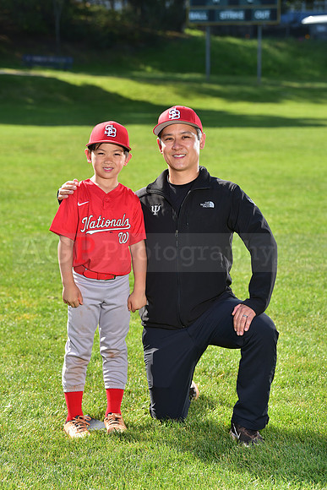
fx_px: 1389
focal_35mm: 102
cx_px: 164
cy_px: 245
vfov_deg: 20.0
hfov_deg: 13.4
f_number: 5
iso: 80
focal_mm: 102
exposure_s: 1/250
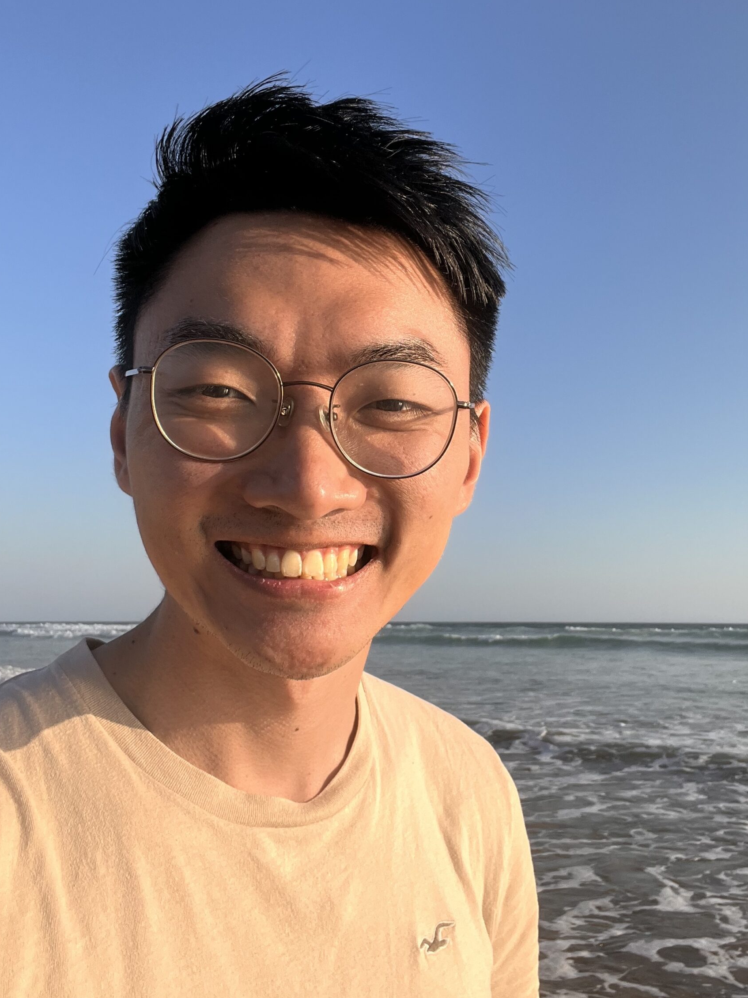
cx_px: 418
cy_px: 463
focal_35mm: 34
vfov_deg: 53.9
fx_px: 980
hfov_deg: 41.7
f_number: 2.2
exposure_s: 1/772
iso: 32
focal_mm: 2.71
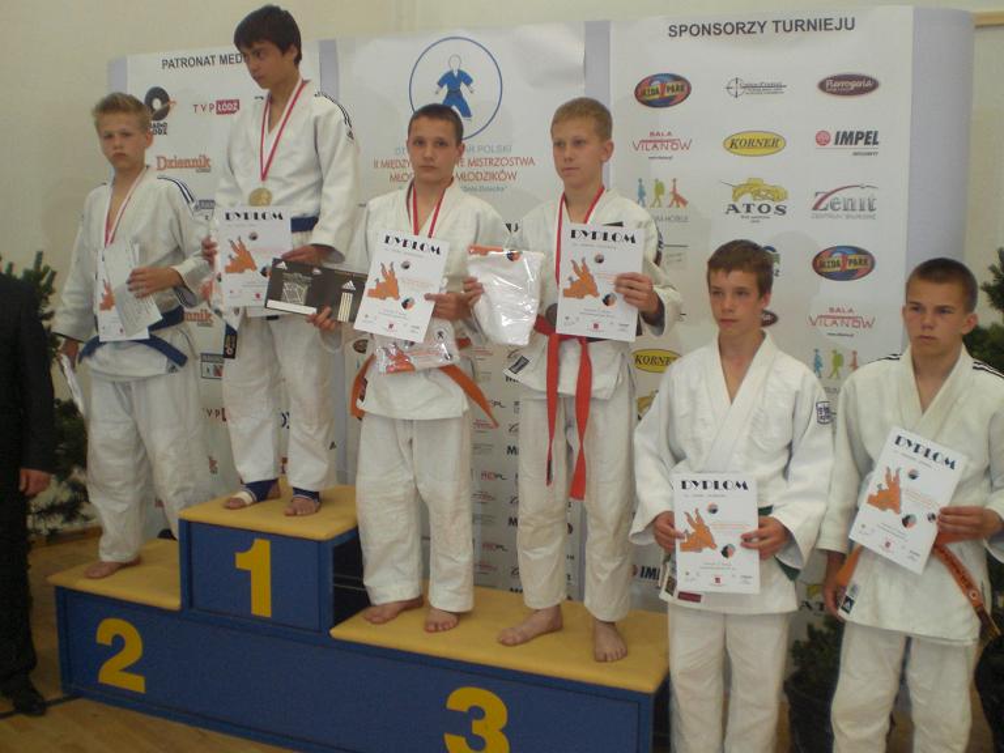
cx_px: 502
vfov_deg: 37.7
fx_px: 1102
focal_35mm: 38
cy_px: 376
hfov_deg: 49.0
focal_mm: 6.3
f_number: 3.1
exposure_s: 1/50
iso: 200
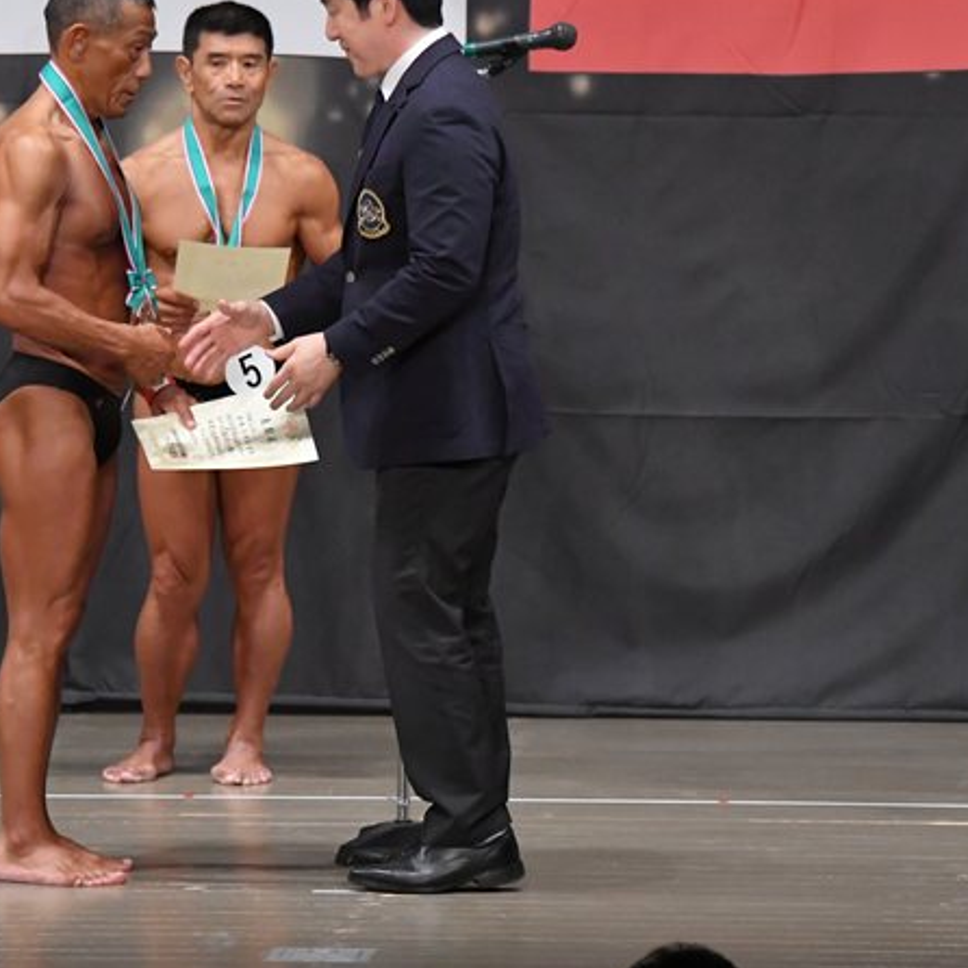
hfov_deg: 5.9
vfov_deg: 5.9
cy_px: 443
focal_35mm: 298
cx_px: 374
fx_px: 9428
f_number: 5.6
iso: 5000
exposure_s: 1/400
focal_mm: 135
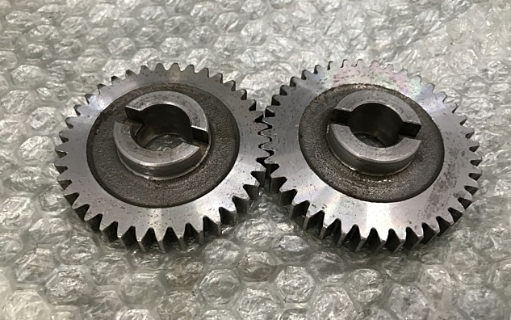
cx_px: 254
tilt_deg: -56.6
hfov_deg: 62.9
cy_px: 161
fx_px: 418
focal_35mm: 30
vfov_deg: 41.9
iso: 40
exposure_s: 1/17
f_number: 1.8
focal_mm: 3.99
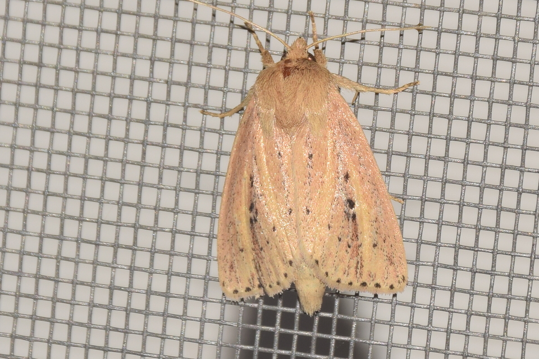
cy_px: 180
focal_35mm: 210
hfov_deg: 9.8
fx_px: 3144
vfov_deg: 6.5
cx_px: 270
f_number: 13
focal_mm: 140
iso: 100
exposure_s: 1/160
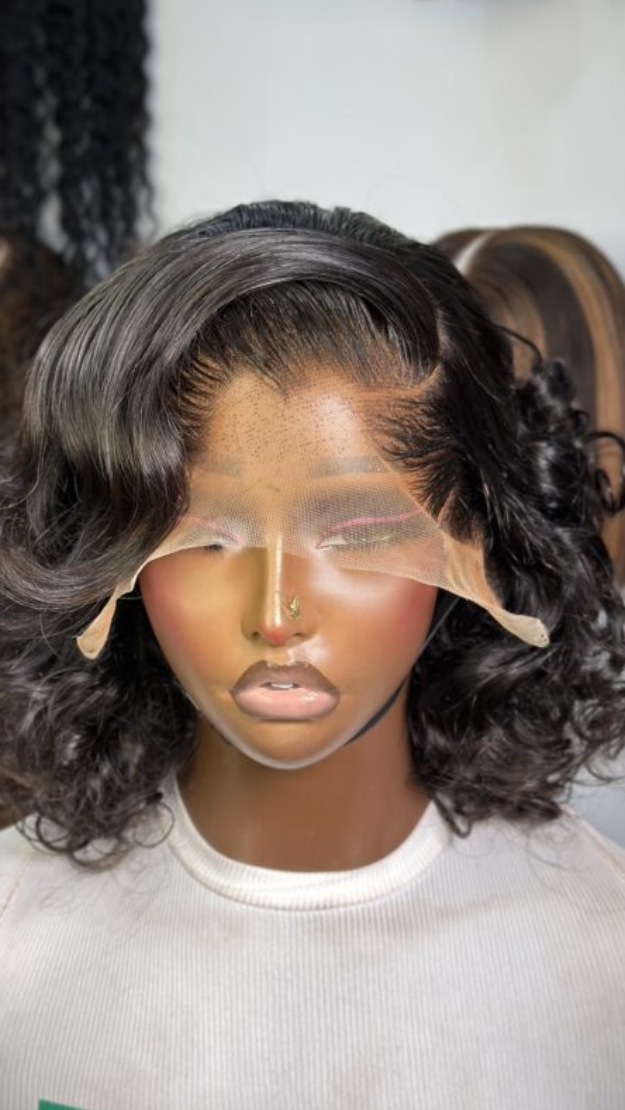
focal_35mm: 53
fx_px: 1561
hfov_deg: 22.6
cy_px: 553
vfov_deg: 39.2
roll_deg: -0.8
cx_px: 312
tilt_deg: -9.7
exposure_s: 1/398
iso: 80
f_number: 1.78
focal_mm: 6.86
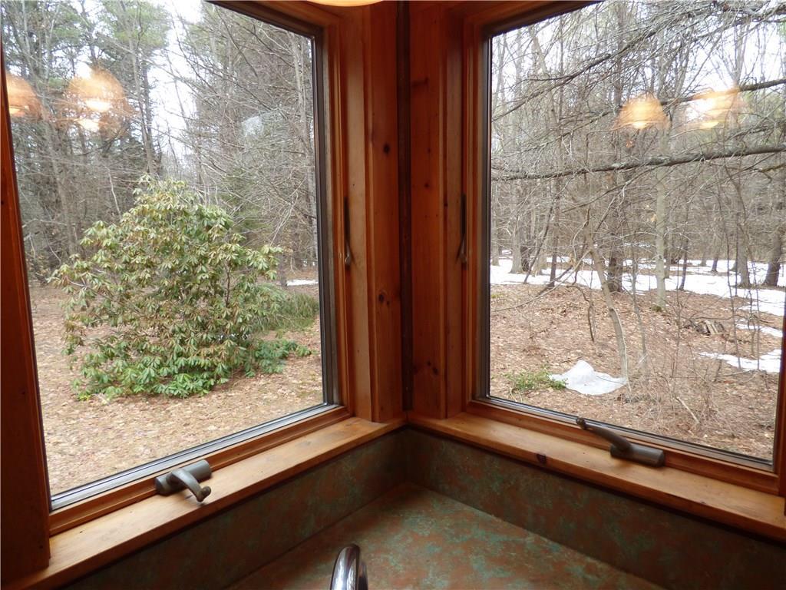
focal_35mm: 20
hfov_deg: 81.7
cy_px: 295
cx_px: 393
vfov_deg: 66.0
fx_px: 454
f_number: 2.8
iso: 100
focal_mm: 3.58
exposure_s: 1/80
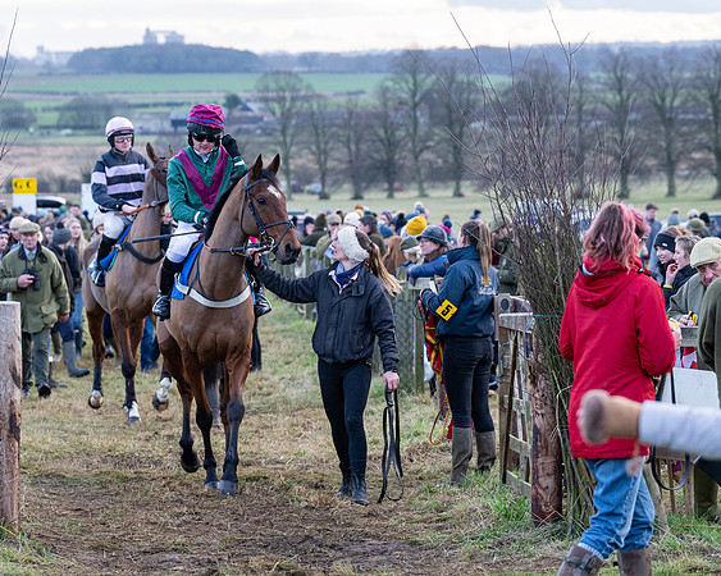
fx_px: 3485
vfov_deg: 9.5
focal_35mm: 163
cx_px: 308
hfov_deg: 11.8
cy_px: 288
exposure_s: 1/400
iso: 1000
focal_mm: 97
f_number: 4
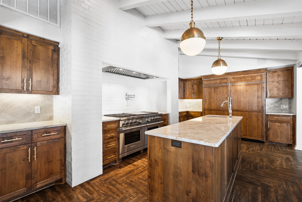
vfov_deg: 73.7
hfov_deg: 96.7
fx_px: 134
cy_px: 101
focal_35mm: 16
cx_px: 151
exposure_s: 1/1.67
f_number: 9
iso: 800
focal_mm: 16
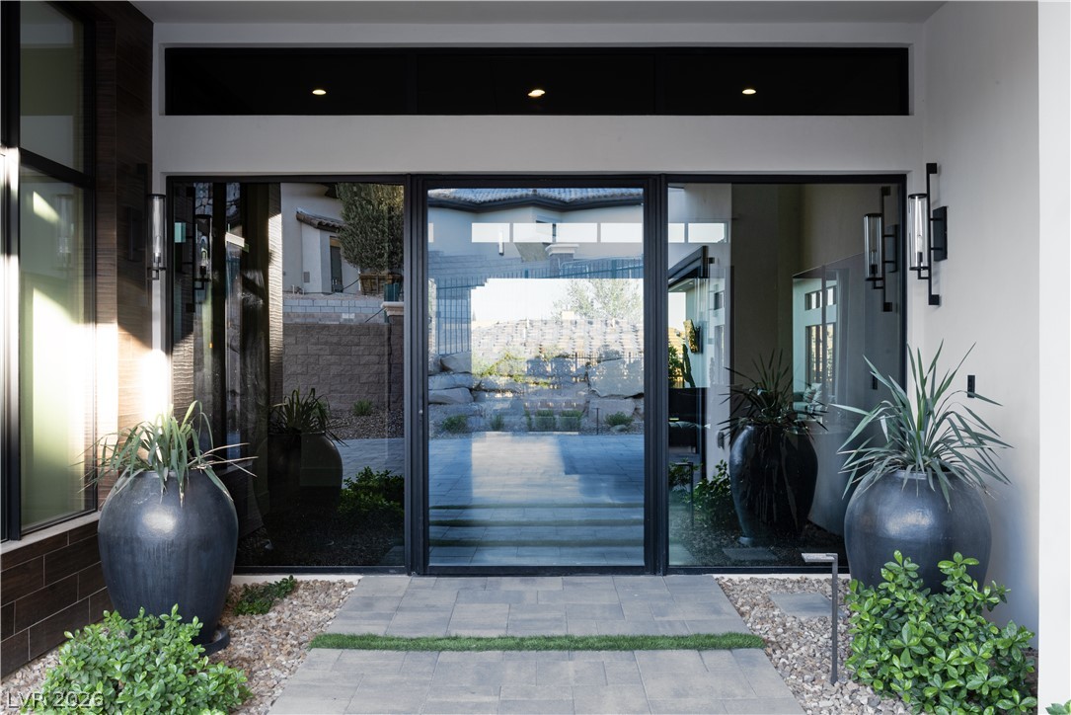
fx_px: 952
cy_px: 358
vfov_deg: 41.1
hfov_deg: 58.7
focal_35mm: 32
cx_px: 536
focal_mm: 32
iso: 200
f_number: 14
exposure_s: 1/3
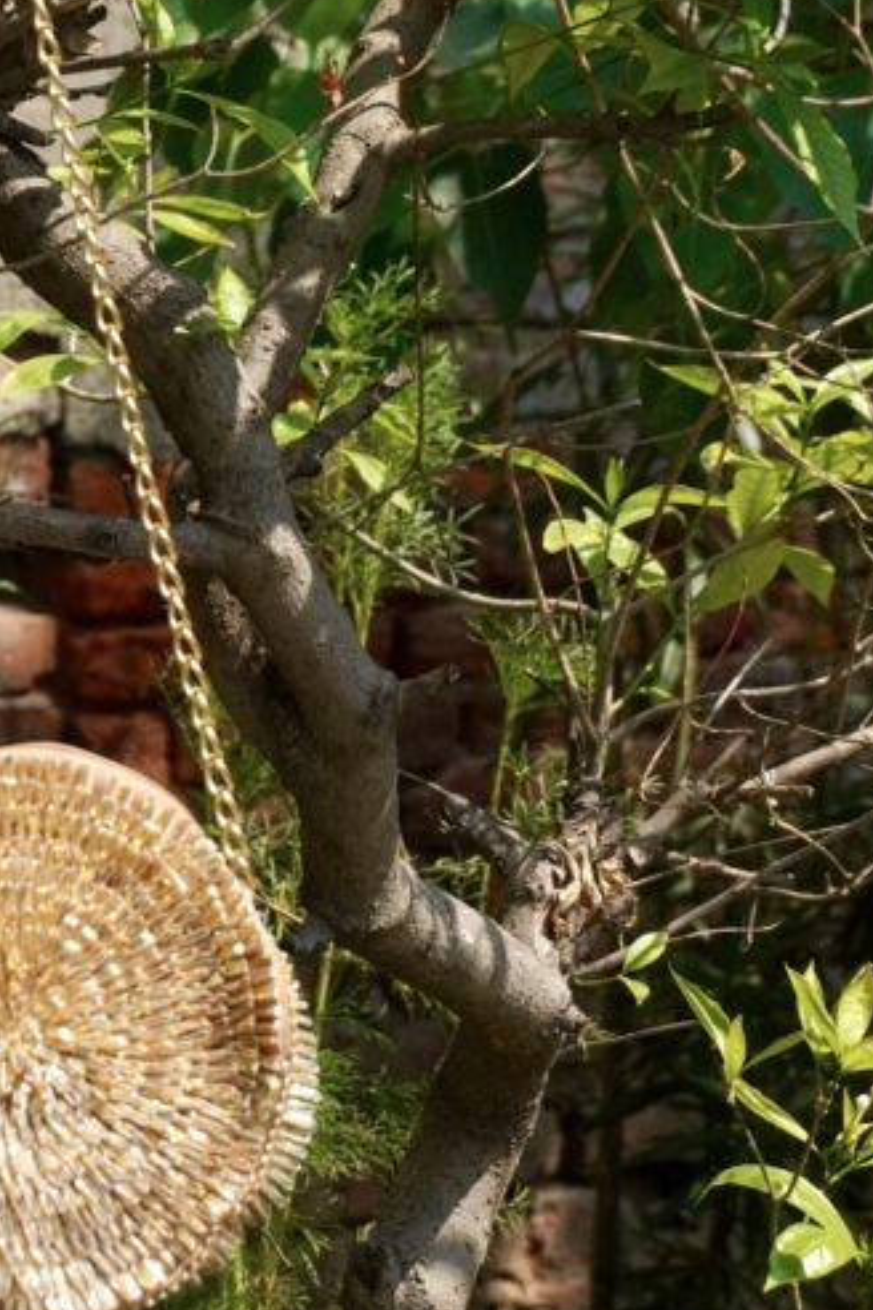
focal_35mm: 156
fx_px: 5674
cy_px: 493
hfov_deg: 8.7
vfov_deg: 13.2
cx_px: 12
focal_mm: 50
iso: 800
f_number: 6.3
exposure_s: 1/3200
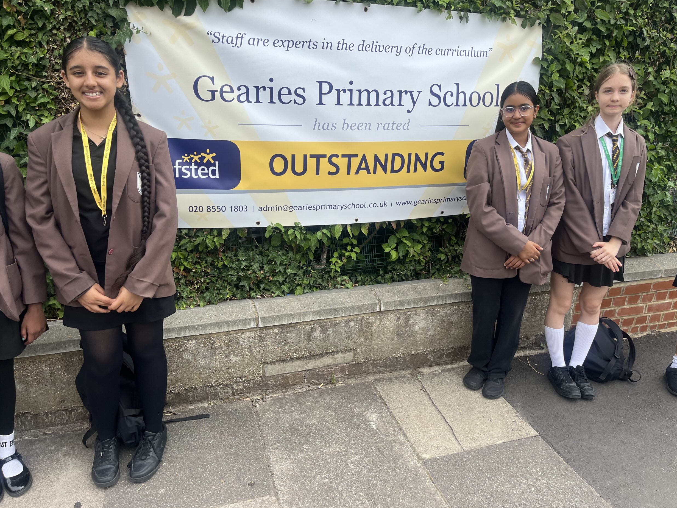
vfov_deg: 51.4
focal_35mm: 27
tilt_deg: -20.3
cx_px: 347
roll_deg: -2.4
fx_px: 528
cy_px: 252
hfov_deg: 65.3
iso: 50
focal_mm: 5.1
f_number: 1.6
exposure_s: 1/913
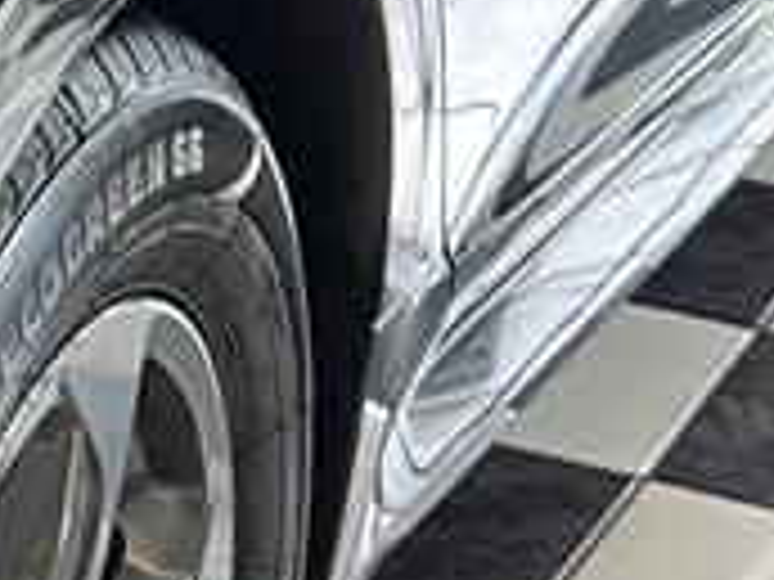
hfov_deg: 8.8
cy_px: 144
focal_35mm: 194
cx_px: -1382
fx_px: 4338
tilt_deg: -19.7
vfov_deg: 7.6
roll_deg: +0.5
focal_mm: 5.7
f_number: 1.5
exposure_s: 1/60
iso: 80
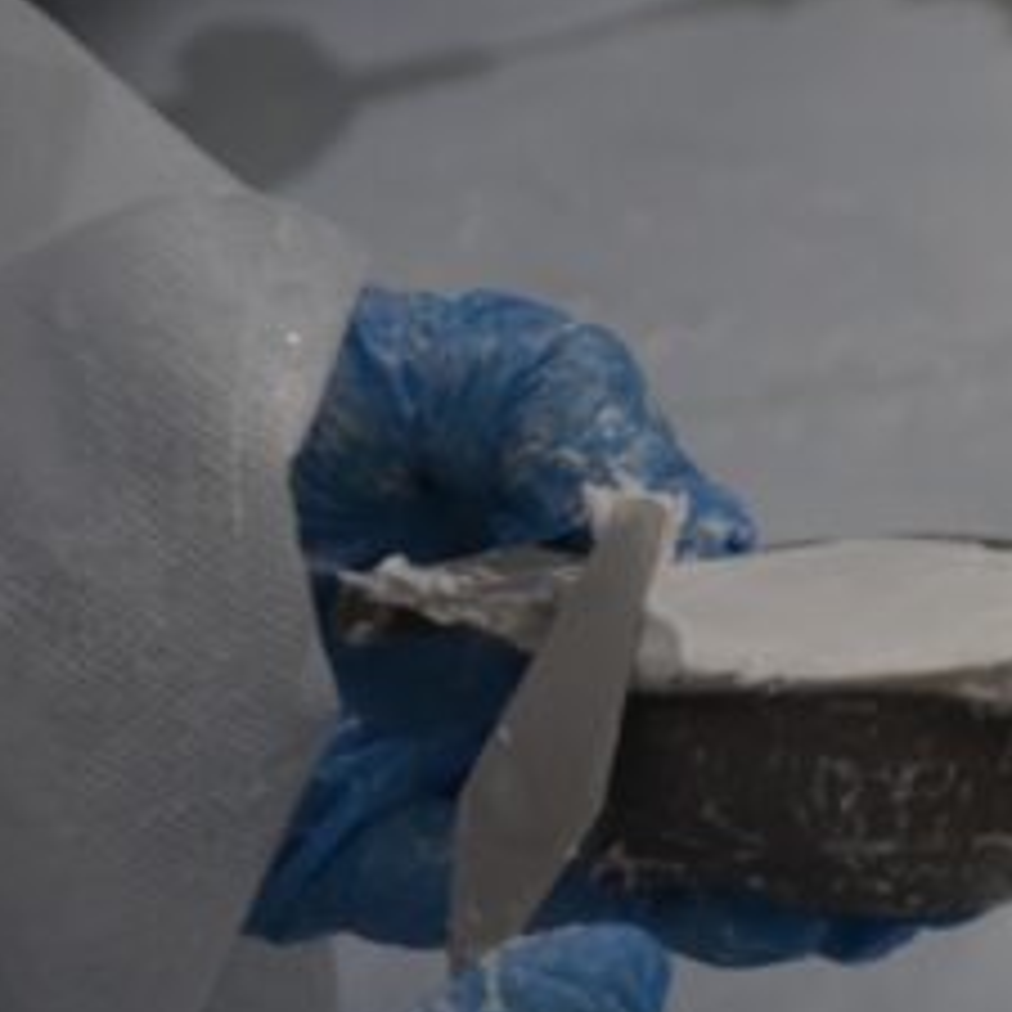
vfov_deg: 6.2
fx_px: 9360
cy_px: 924
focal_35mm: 283
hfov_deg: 6.1
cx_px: 1345
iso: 800
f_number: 5.6
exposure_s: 1/60
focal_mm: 78
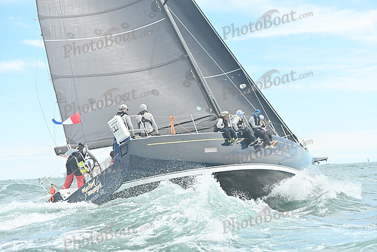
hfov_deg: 28.8
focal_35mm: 70
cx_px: 188
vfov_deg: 19.5
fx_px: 733
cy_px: 126
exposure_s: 1/1250
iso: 250
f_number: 4.5
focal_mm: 70
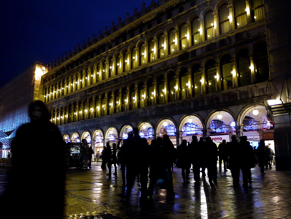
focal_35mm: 32
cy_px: 110
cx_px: 146
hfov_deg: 56.8
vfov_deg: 44.2
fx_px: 269
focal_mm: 16
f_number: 3.7
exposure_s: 1/8
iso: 800
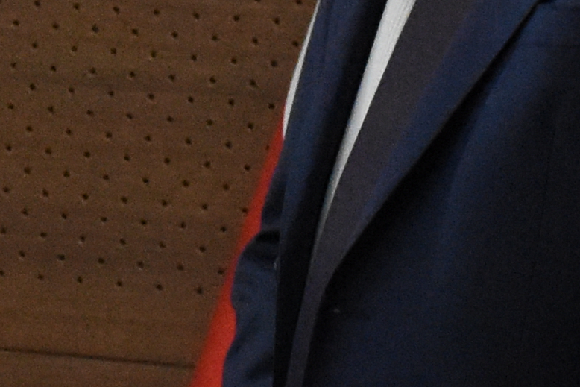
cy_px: 55
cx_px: 26
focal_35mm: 370
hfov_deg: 5.6
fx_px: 5962
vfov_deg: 3.7
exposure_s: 1/100
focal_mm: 32
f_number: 5
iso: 4000
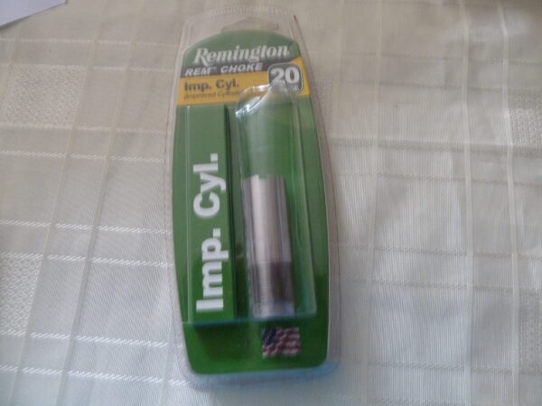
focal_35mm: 25
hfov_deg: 69.4
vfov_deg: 54.9
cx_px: 271
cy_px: 203
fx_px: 391
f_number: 3.3
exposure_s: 1/8
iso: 400
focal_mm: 4.1
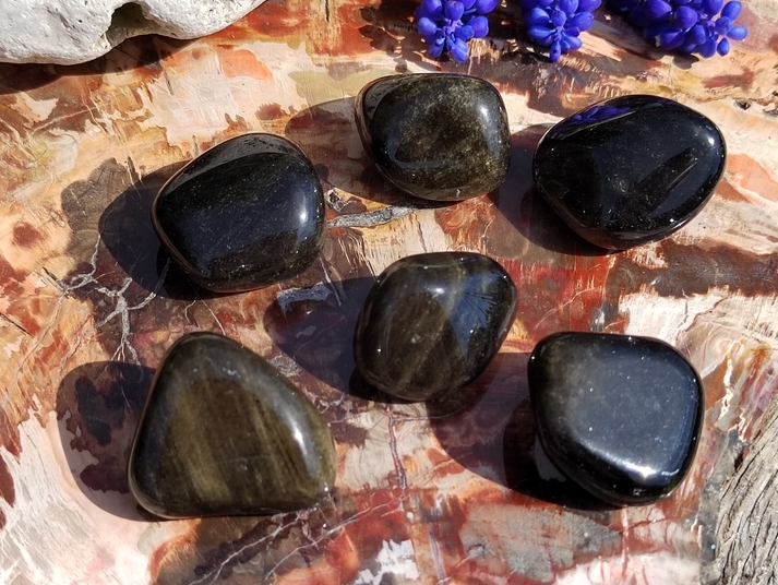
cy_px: 292
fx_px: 1035
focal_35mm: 46
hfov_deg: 41.2
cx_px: 389
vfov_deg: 31.6
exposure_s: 1/2000
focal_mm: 5.52
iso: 294
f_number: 1.9
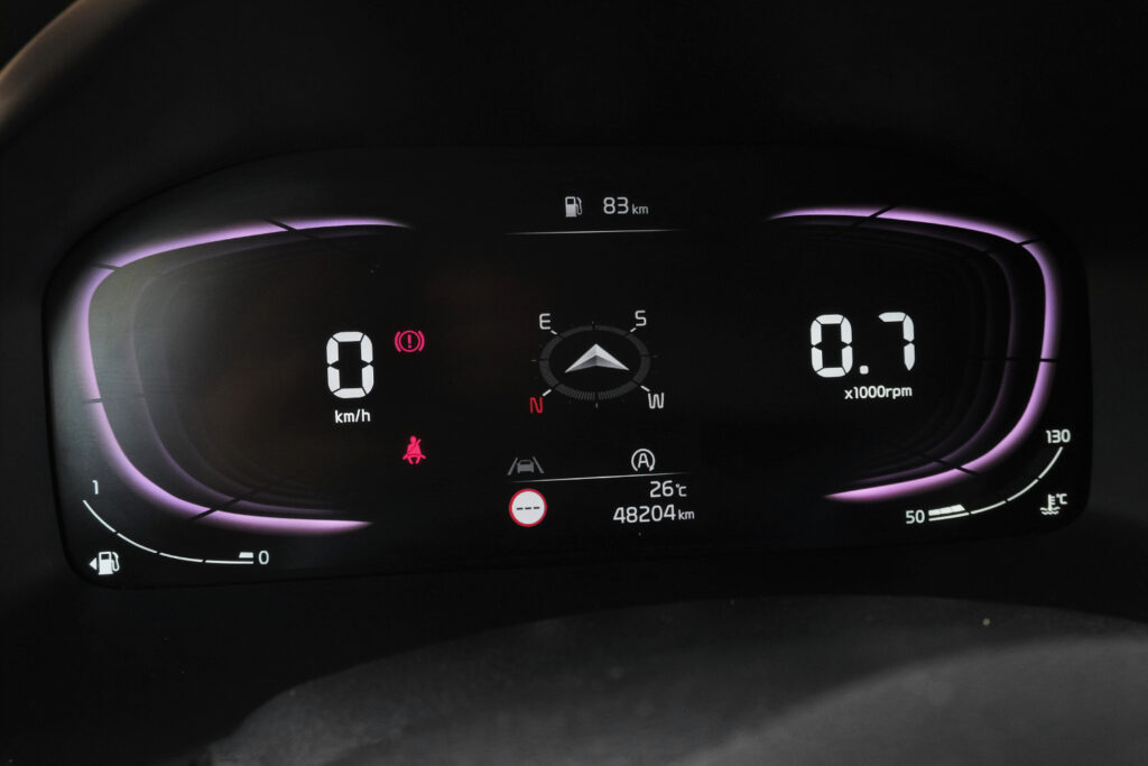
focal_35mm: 38
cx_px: 574
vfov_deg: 35.1
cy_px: 383
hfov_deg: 50.7
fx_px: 1212
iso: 2000
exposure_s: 1/125
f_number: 9
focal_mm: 25.6
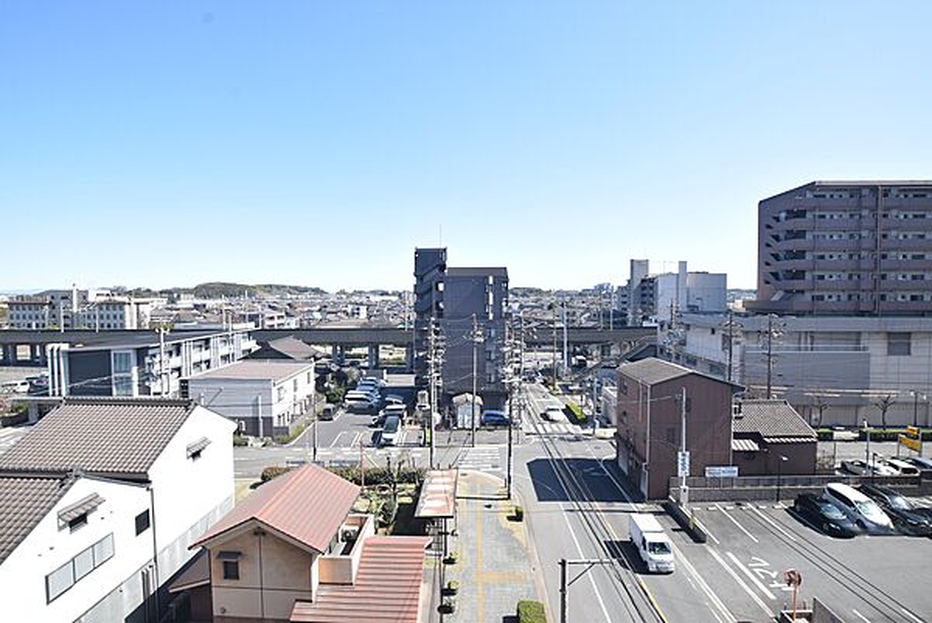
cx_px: 466
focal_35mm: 16
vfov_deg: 72.2
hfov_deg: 94.9
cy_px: 312
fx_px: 427
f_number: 10
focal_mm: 11
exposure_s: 1/400
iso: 800
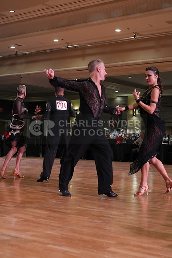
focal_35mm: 59
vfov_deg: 33.9
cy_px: 129
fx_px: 423
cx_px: 86
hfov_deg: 23.0
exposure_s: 1/320
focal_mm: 59
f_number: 5.6
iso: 5000
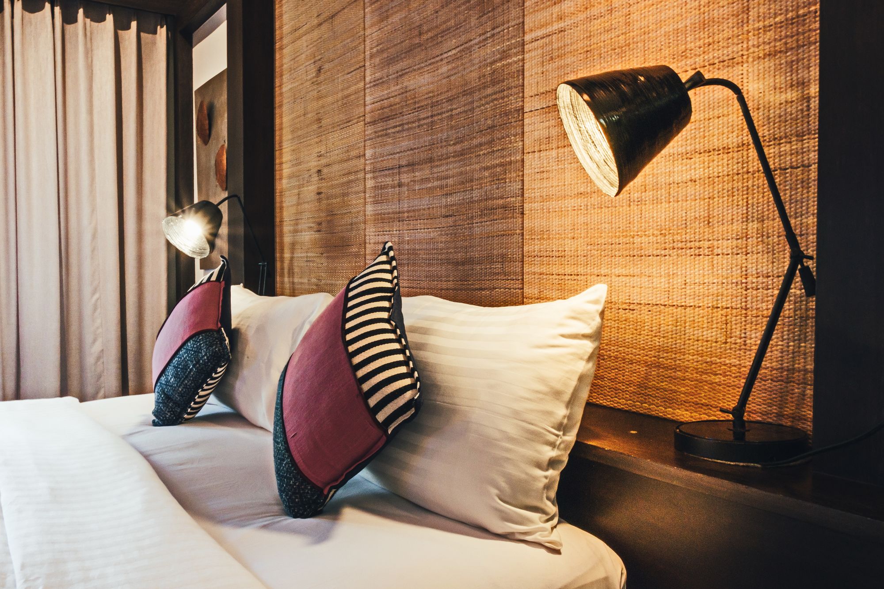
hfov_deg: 61.9
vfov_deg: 43.6
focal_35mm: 30
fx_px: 737
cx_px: 442
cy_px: 294
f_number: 22
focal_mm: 20.1
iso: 1600
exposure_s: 1/1.67
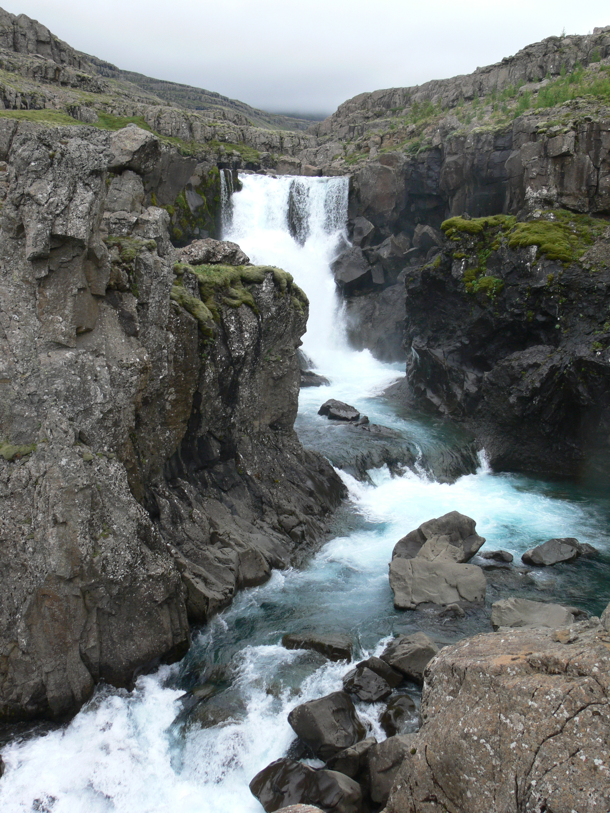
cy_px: 406
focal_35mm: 35
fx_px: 822
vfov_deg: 52.6
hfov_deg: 40.7
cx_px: 305
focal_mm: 7.4
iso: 100
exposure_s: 1/200
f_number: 5.6
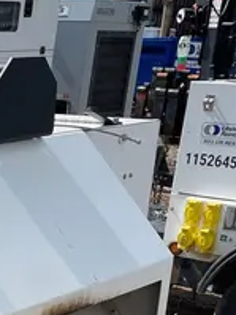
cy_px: 382
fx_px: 874
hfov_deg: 13.6
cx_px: -198
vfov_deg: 19.2
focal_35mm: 96
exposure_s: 1/5291
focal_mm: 4.2
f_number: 1.6
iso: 50
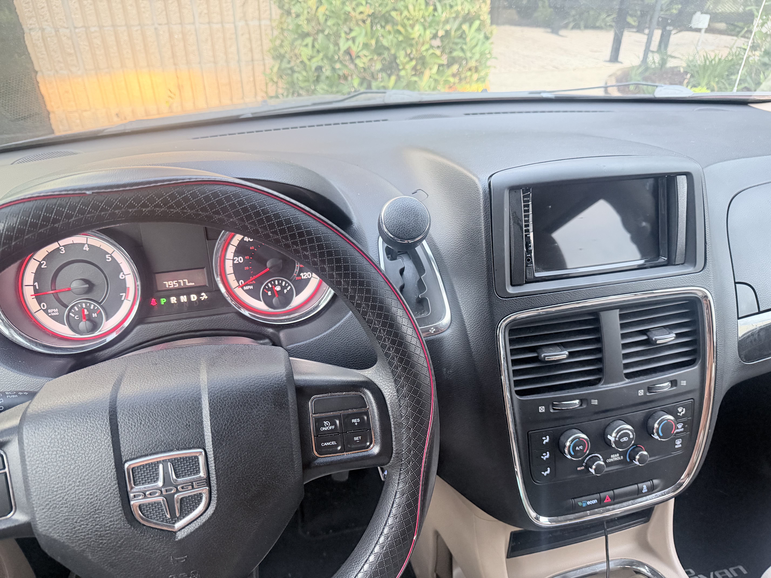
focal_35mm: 24
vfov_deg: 56.8
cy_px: 289
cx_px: 386
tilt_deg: -30.9
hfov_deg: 71.6
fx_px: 535
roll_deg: -0.1
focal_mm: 6.76
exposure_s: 1/60
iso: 800
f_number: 1.78
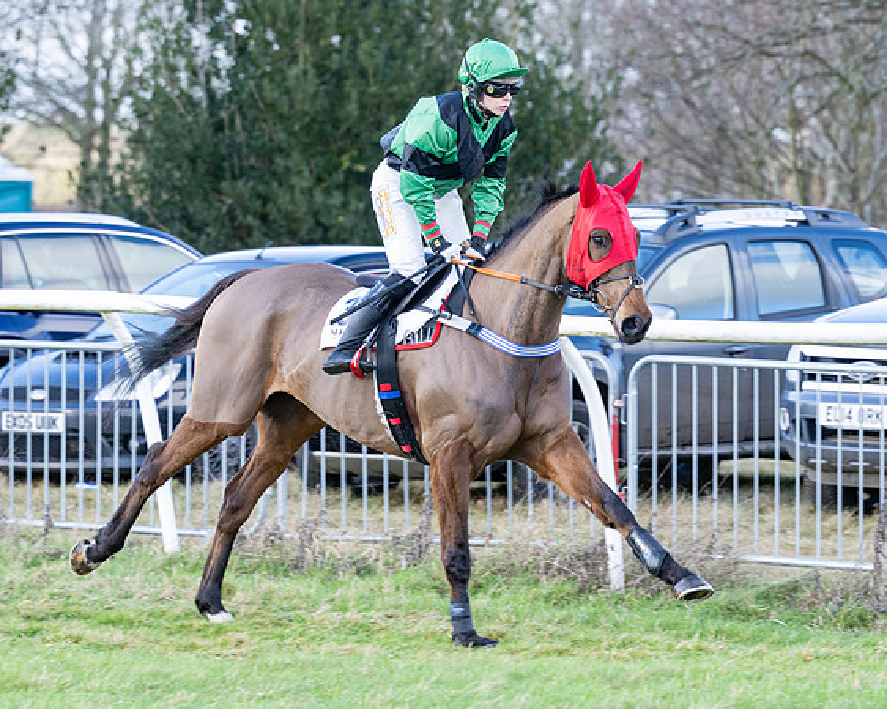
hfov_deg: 6.6
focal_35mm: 293
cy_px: 324
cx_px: 415
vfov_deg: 5.3
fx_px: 7697
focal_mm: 135
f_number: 4
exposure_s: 1/500
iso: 400
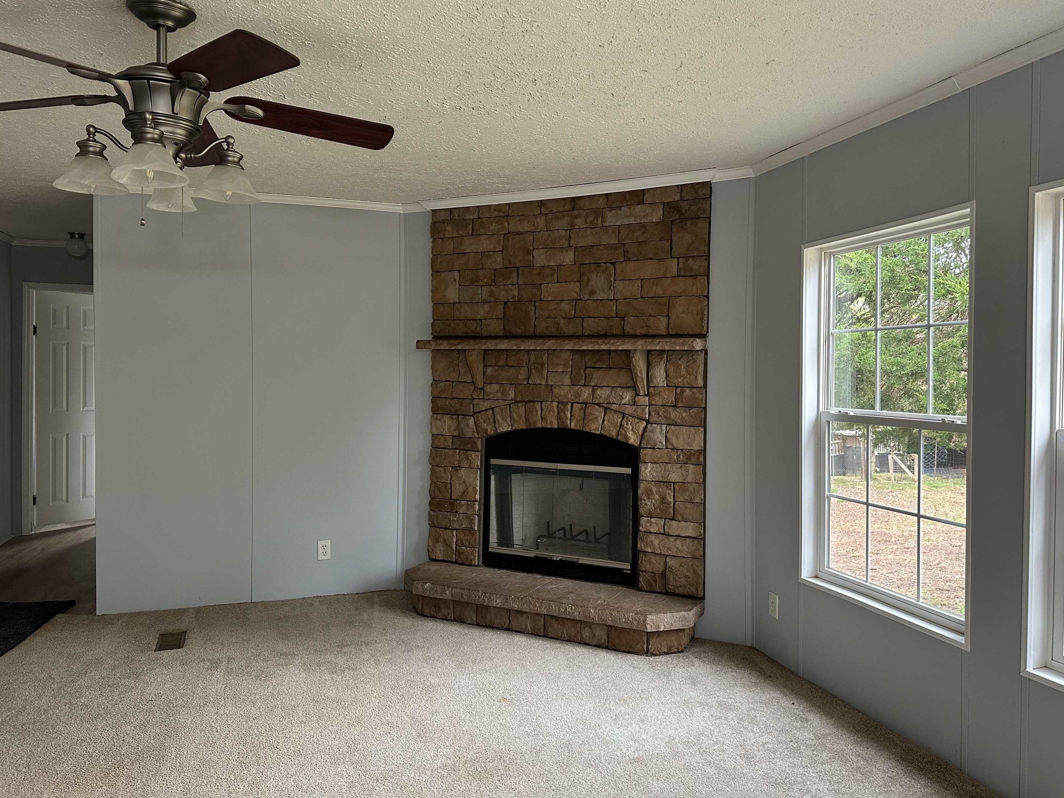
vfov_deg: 54.9
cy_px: 384
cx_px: 550
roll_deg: -0.3
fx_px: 768
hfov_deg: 69.4
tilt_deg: -0.9
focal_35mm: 25
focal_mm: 6.86
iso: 200
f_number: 1.78
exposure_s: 1/60
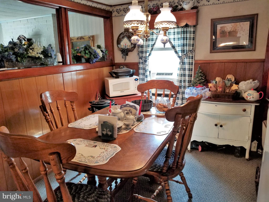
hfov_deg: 67.3
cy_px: 101
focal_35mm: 26
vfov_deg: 53.1
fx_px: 202
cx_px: 134
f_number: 1.7
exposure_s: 1/30
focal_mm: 4.25
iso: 160
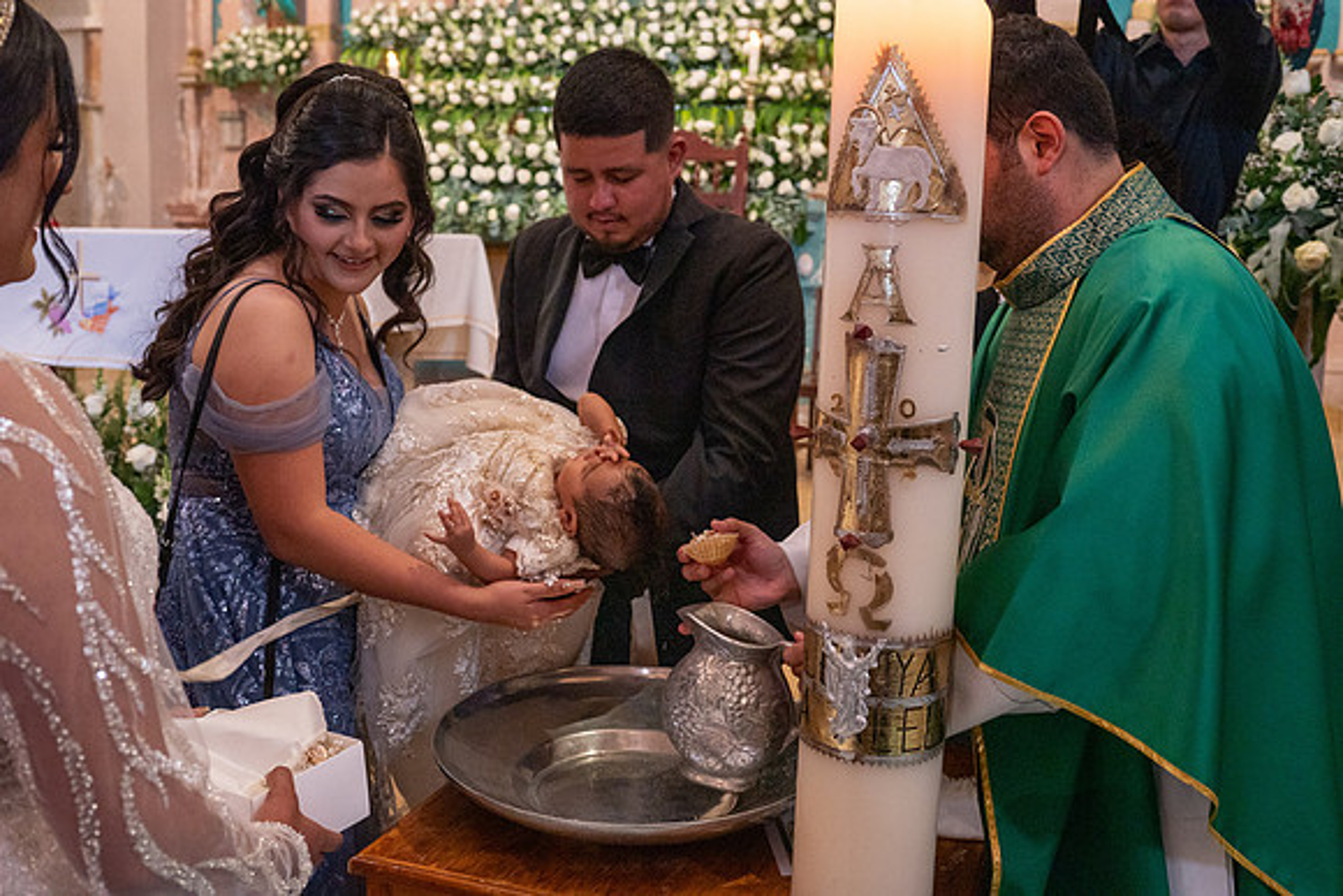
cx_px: 672
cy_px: 448
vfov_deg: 37.9
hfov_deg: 54.4
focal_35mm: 35
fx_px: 1306
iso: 2500
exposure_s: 1/100
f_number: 5
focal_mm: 35
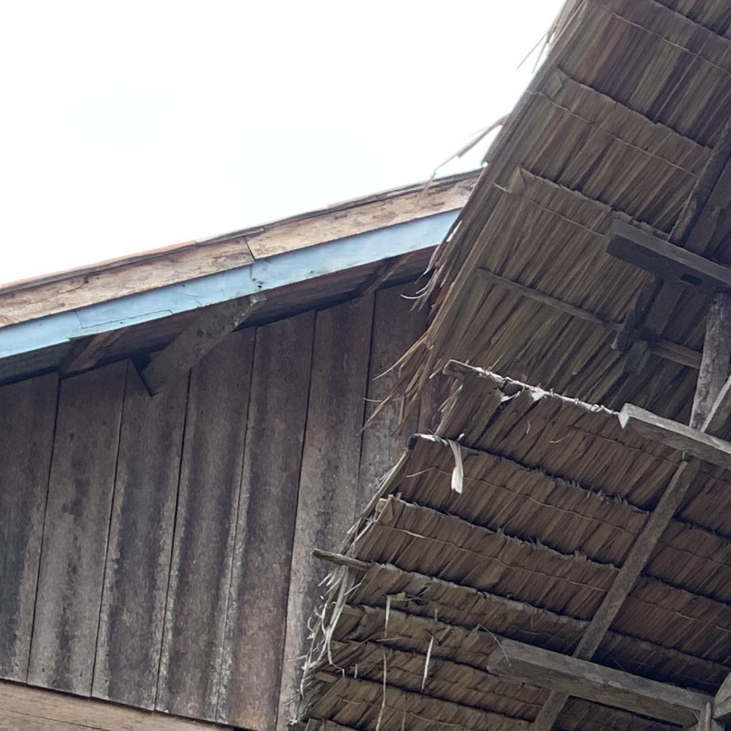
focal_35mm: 93
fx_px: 2222
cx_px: 1276
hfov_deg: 16.1
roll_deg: -1.2
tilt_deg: +9.5
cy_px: 1102
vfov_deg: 16.9
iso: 25
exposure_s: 1/237
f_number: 1.8
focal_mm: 4.25
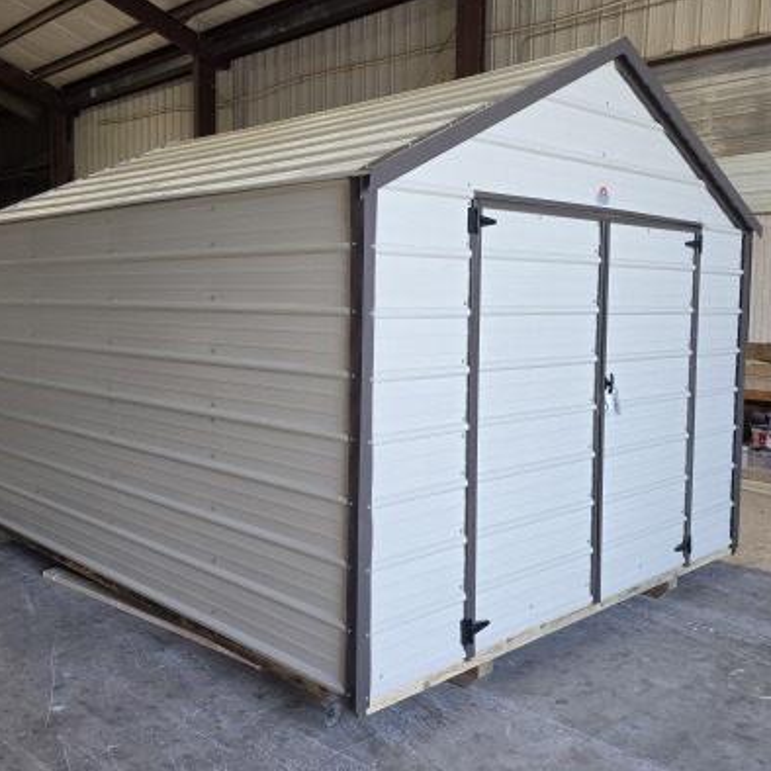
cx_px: 368
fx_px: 832
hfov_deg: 49.7
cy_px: 368
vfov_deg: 49.7
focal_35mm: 33
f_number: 1.4
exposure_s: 1/180
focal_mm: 6.5
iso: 125
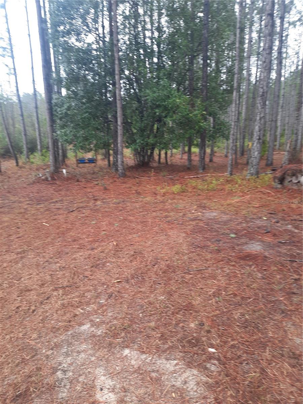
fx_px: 292
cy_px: 202
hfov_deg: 54.9
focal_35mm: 25
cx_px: 152
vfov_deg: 69.4
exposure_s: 1/60
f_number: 2
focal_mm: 4.6
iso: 40
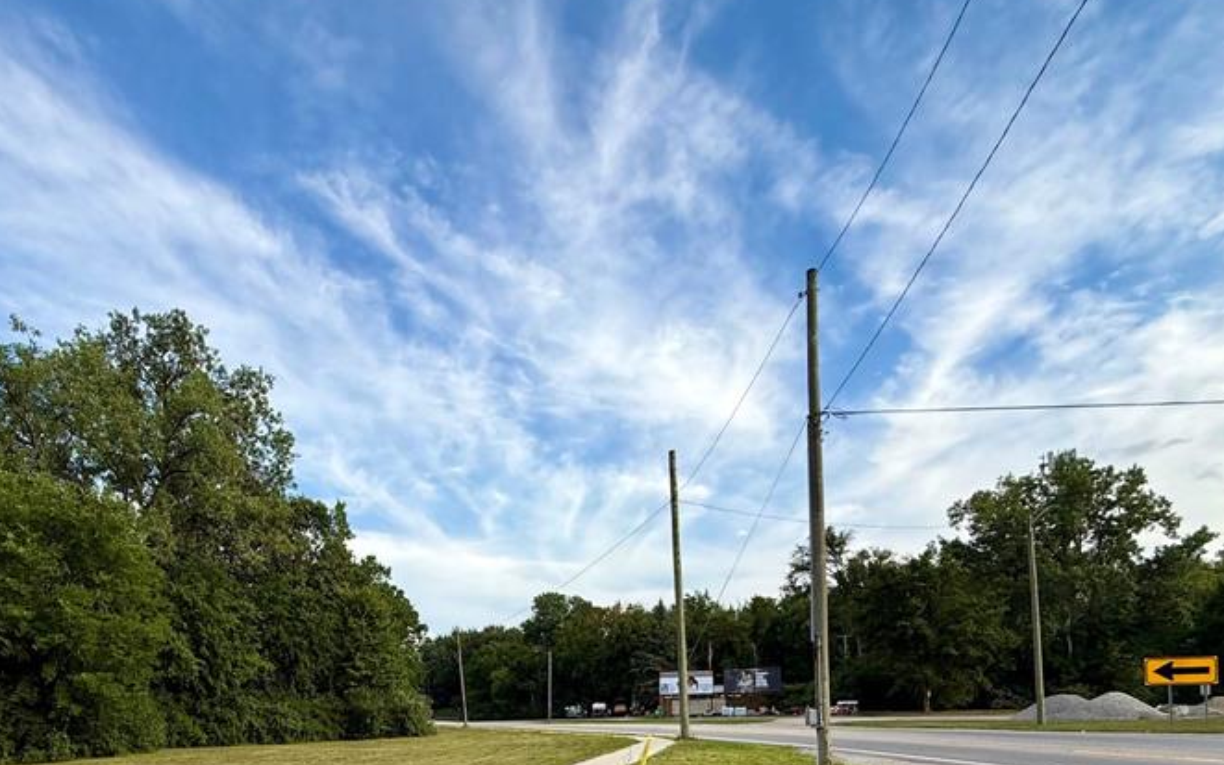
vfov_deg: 47.7
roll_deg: +1.3
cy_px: 685
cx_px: 437
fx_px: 767
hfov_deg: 75.4
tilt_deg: +3.2
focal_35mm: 23
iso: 50
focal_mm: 2.22
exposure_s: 1/901
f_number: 2.2
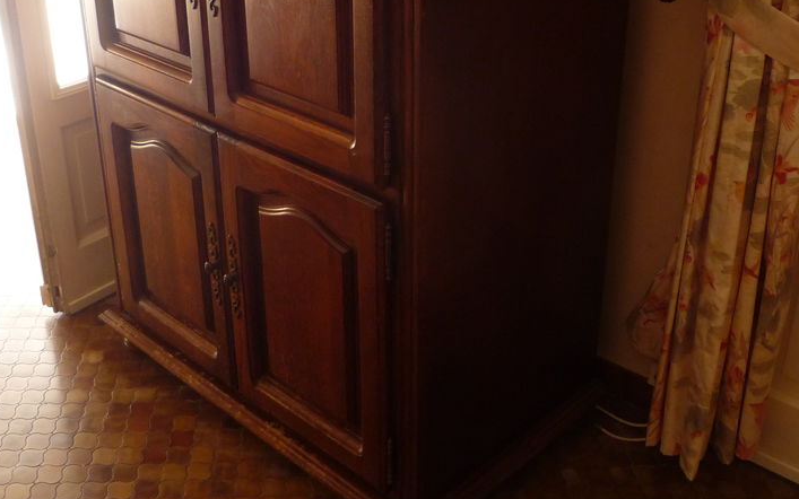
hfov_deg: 44.3
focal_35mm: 45
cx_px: 424
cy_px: 138
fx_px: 980
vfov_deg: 28.3
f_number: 3.3
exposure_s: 1/30
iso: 200
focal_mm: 5.2
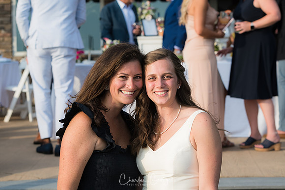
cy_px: 95
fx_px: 831
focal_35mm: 105
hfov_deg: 19.5
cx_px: 142
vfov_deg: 13.0
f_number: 4.5
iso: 200
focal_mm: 70
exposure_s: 1/640
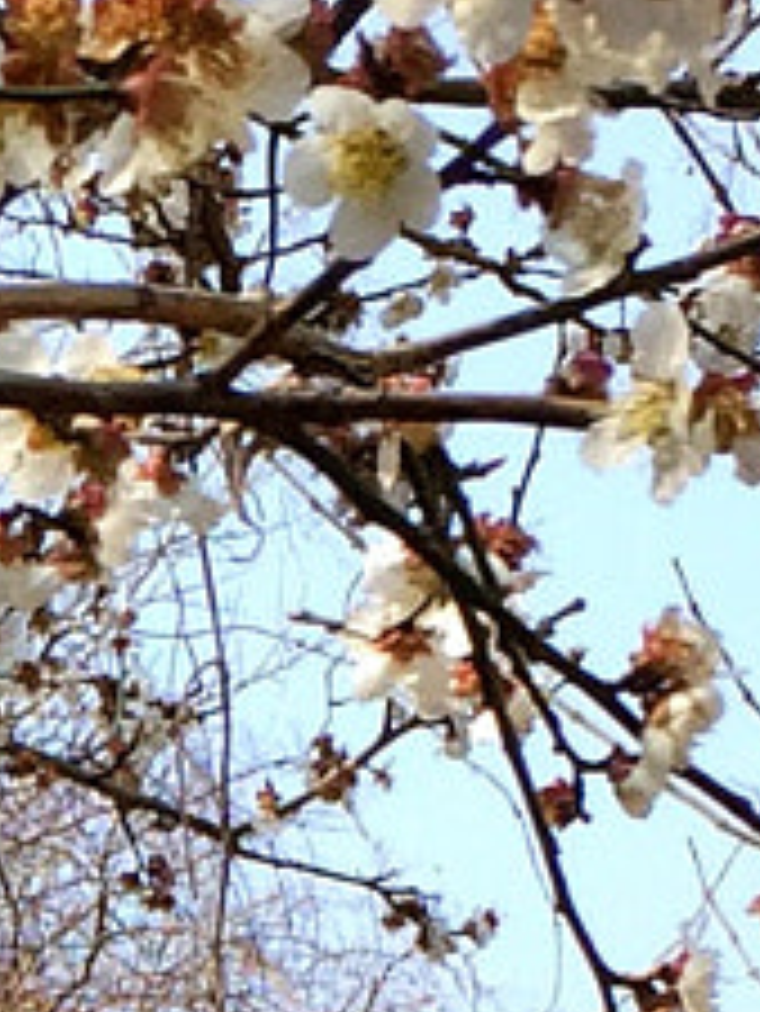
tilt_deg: +4.1
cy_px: 1867
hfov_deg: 7.0
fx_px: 6025
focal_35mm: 206
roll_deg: +0.0
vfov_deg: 9.1
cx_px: -787
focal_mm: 4.15
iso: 32
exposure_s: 1/694
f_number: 2.2
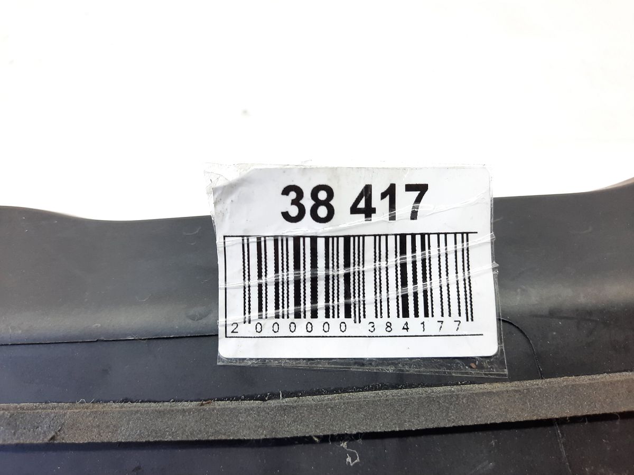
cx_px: 317
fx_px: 458
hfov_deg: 69.4
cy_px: 238
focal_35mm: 25
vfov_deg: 54.9
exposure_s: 1/50
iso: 125
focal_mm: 4.6
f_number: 2
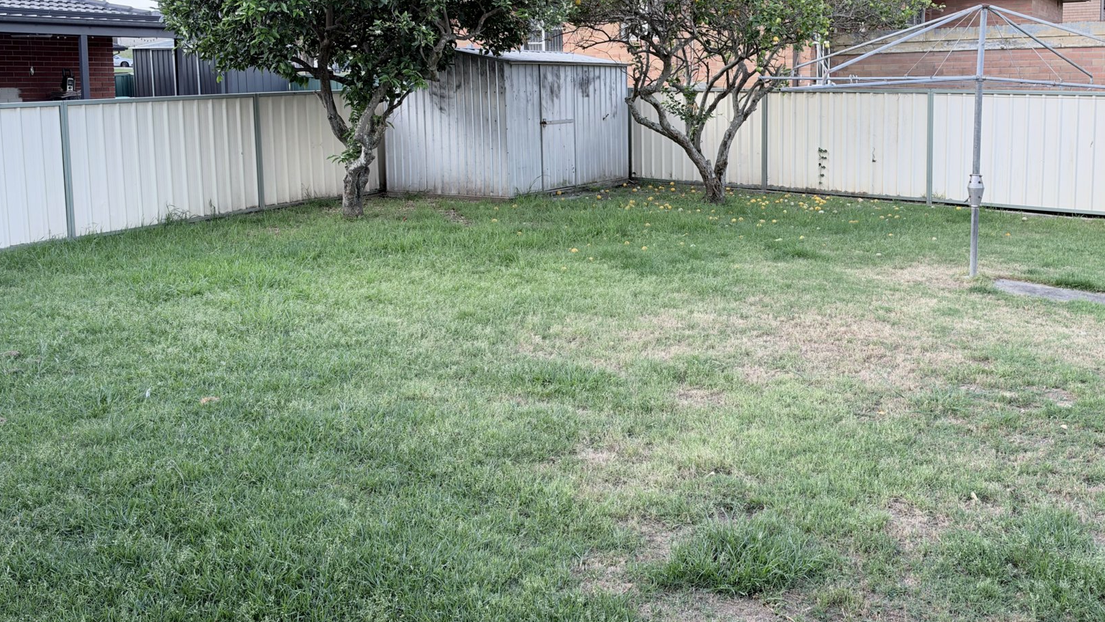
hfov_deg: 62.3
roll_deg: +0.8
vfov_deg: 36.9
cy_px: 159
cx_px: 630
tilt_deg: -4.2
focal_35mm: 31
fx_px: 908
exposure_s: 1/286
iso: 80
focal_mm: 6.93
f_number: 1.8
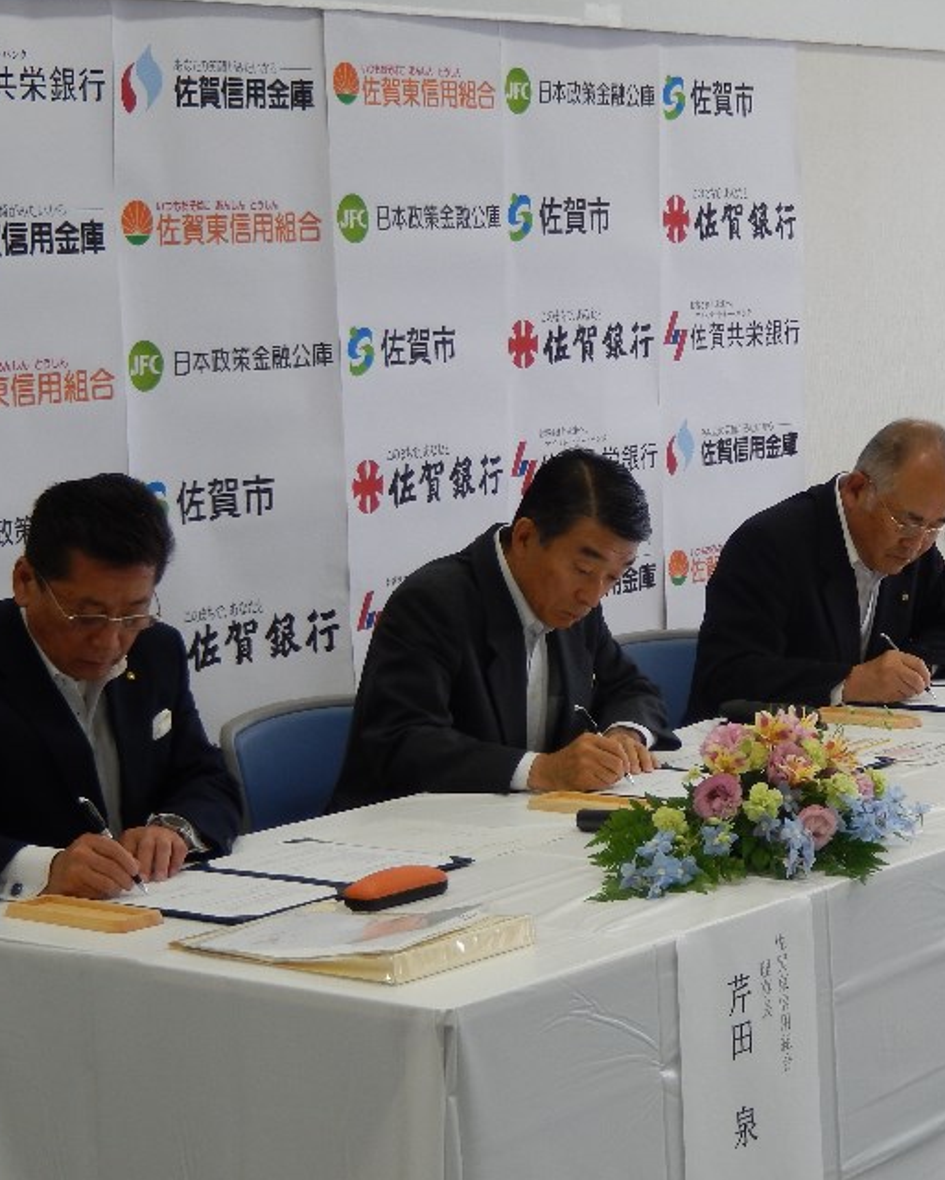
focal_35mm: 98
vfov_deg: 19.6
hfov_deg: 15.6
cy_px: 650
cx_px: 717
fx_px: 3425
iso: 125
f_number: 4.8
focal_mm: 12
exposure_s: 1/30
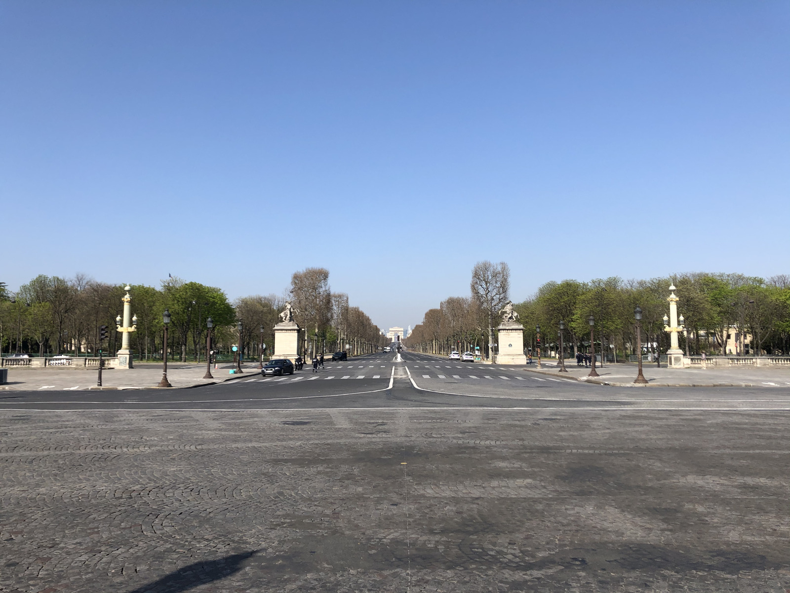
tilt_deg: +5.4
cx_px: 395
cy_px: 296
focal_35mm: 28
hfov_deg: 63.4
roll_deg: +1.2
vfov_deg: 49.7
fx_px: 639
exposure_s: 1/2315
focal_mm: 4
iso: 25
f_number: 1.8
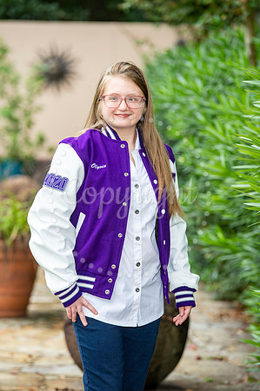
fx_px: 1792
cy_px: 196
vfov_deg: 12.5
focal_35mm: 165
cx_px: 130
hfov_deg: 8.3
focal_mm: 165
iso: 320
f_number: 6.3
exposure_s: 1/125
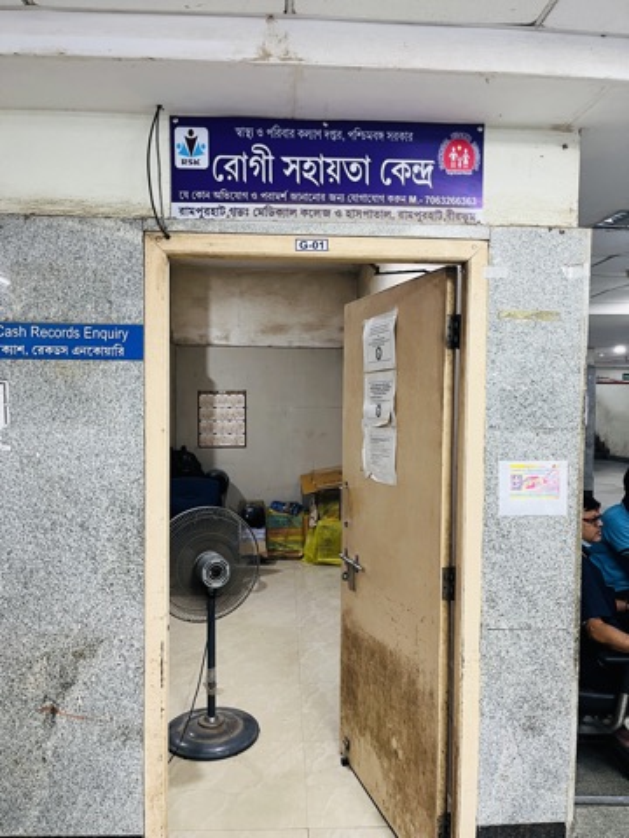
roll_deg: +0.8
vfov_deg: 67.3
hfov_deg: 53.1
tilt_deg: -2.3
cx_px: 314
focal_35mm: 26
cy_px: 419
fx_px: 630
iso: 160
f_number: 1.6
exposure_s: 1/50
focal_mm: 5.1
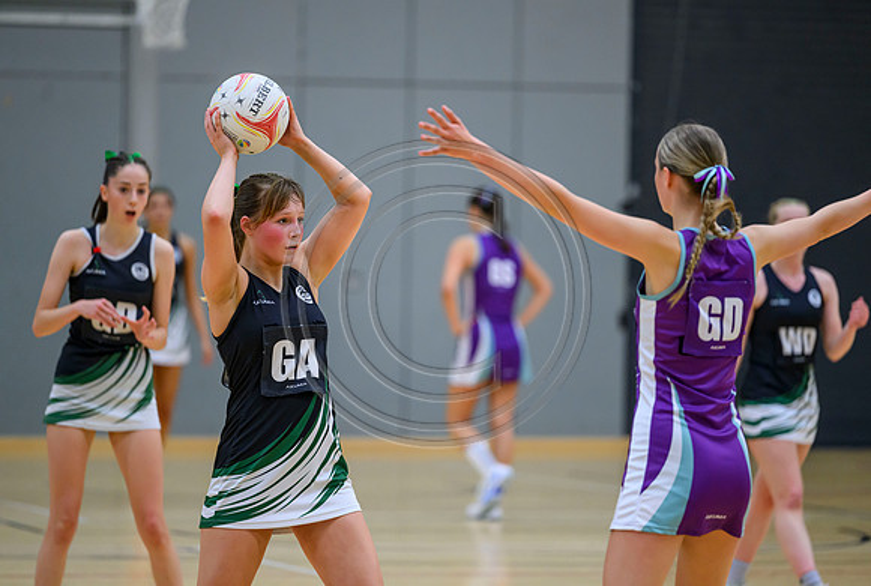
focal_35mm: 216
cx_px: 399
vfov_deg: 6.4
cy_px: 272
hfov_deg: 9.5
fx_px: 5240
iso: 3200
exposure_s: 1/1250
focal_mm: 200
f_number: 2.8
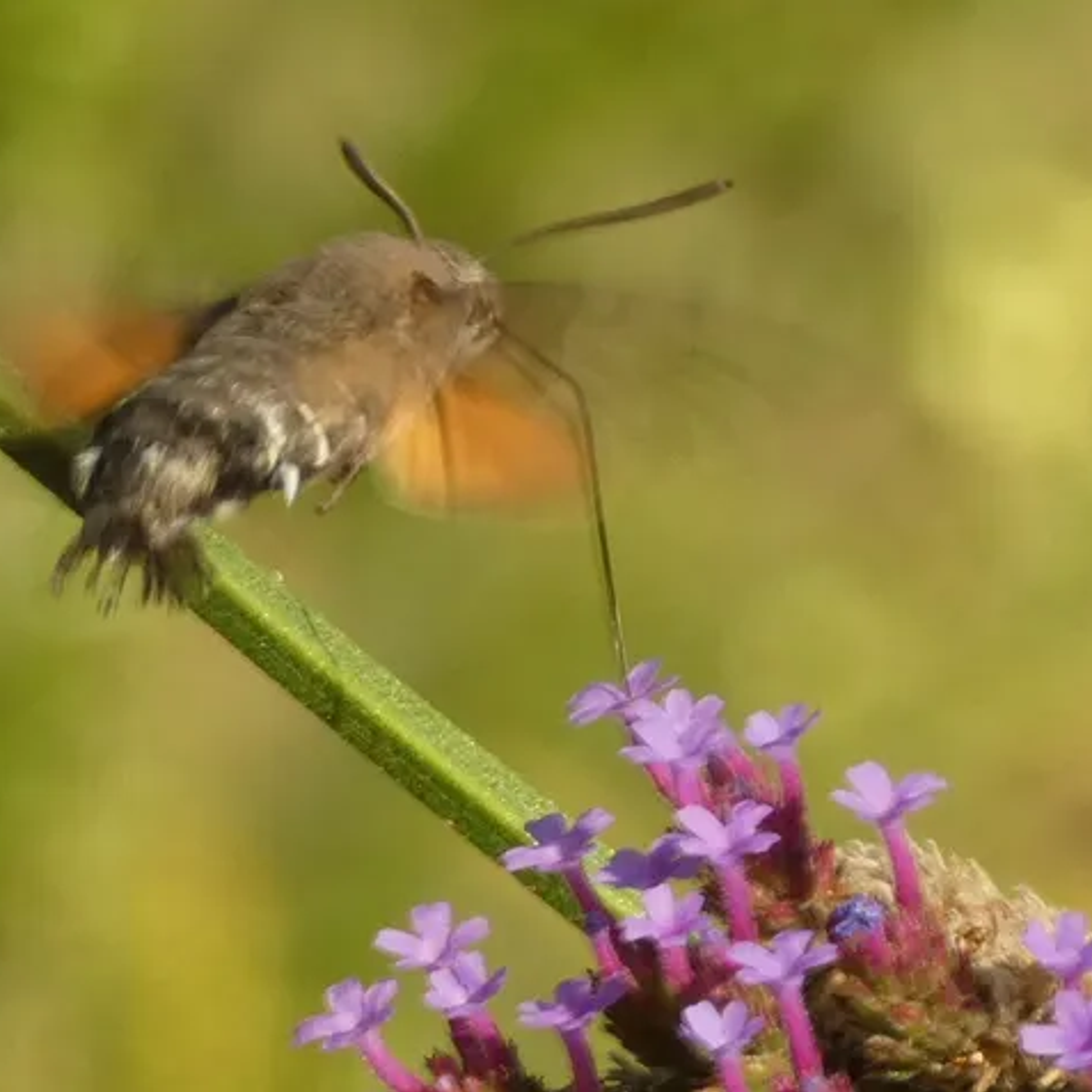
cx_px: 488
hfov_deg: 5.4
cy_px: 545
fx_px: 11599
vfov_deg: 5.4
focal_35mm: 325
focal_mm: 49.1
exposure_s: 1/80
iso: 80
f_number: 5.5
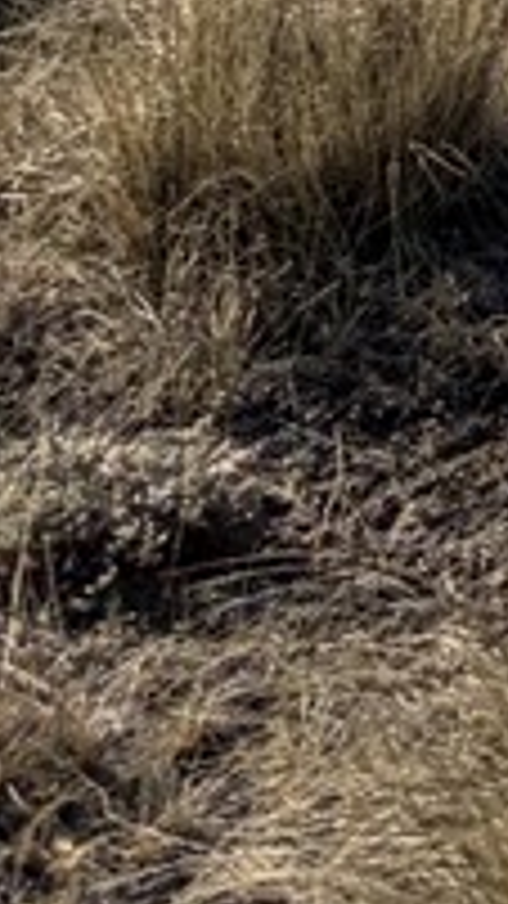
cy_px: -1952
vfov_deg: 8.0
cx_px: 2302
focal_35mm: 226
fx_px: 5414
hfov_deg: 4.7
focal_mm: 5.96
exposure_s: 1/7813
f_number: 1.6
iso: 64
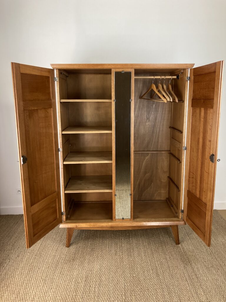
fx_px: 244
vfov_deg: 63.4
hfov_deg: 49.7
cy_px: 151
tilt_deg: -10.6
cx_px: 113
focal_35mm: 28
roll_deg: +0.2
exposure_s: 1/50
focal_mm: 3.99
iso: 80
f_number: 1.8
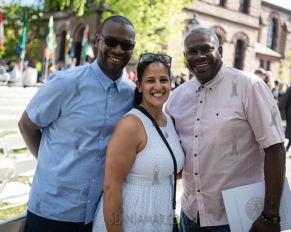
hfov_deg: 40.3
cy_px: 98
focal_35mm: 46
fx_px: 396
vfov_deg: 32.7
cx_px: 153
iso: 100
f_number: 2.5
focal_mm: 35
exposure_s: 1/800
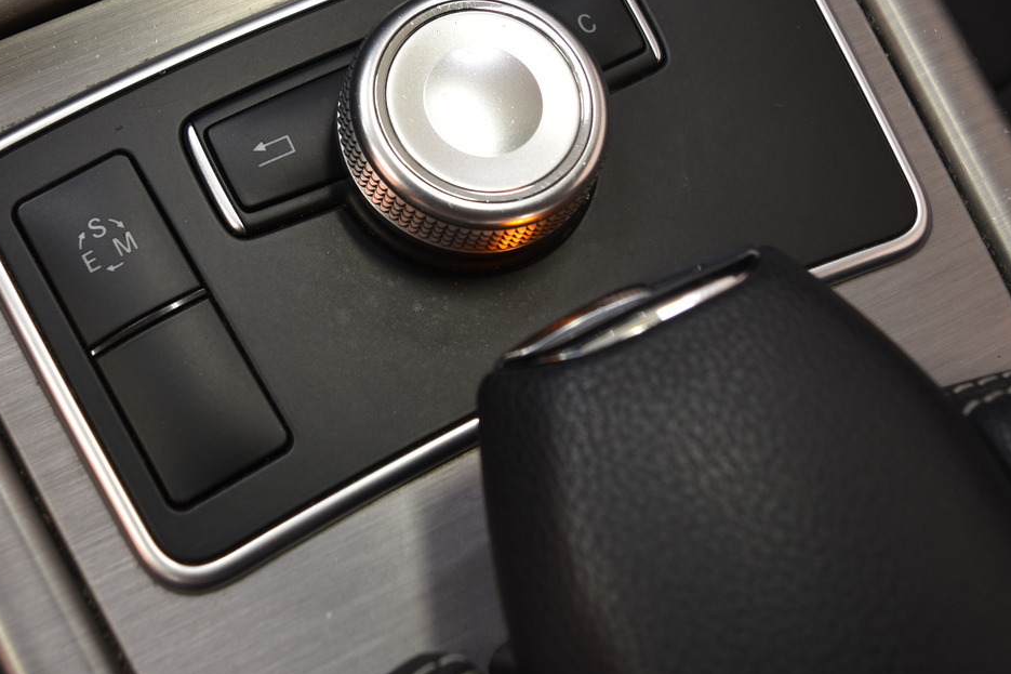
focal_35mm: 52
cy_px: 199
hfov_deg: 37.8
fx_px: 1460
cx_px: 340
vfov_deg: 25.8
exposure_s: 1/13
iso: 100
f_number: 3.8
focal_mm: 20
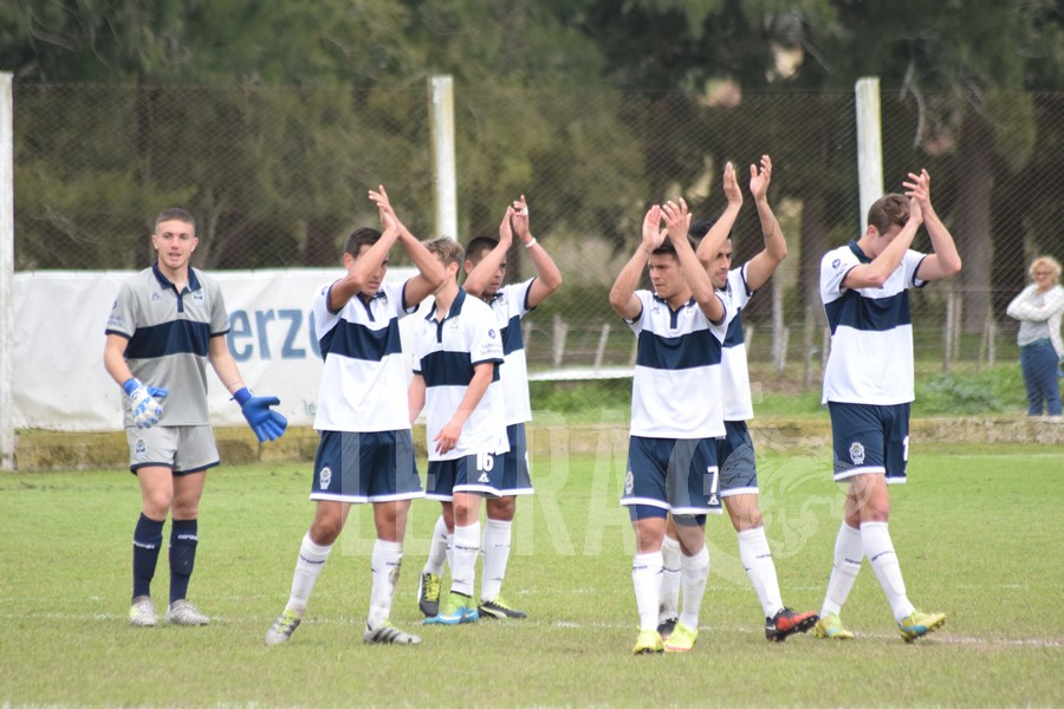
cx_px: 532
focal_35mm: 405
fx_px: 11969
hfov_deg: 5.1
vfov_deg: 3.4
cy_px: 354
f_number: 6.3
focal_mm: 270
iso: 1250
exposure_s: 1/1600
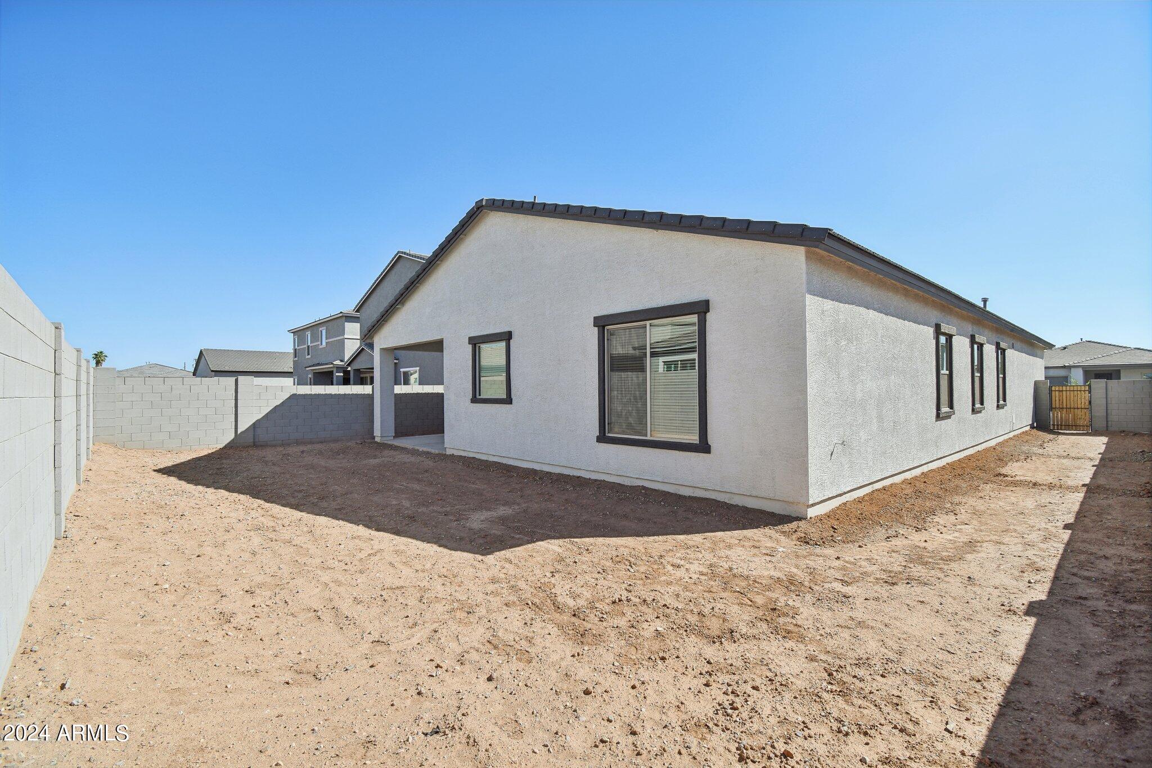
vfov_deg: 77.3
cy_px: 384
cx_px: 576
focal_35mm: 15
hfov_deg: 100.4
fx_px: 480
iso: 100
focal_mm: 10
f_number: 8
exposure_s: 1/320
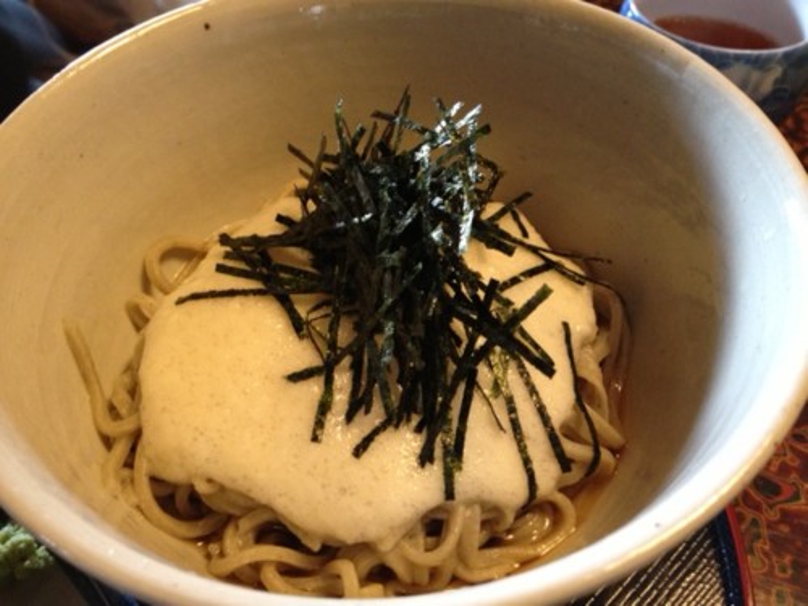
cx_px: 404
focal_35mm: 35
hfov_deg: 52.6
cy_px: 303
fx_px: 817
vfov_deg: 40.7
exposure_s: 1/20
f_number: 2.4
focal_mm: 4.28
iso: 250
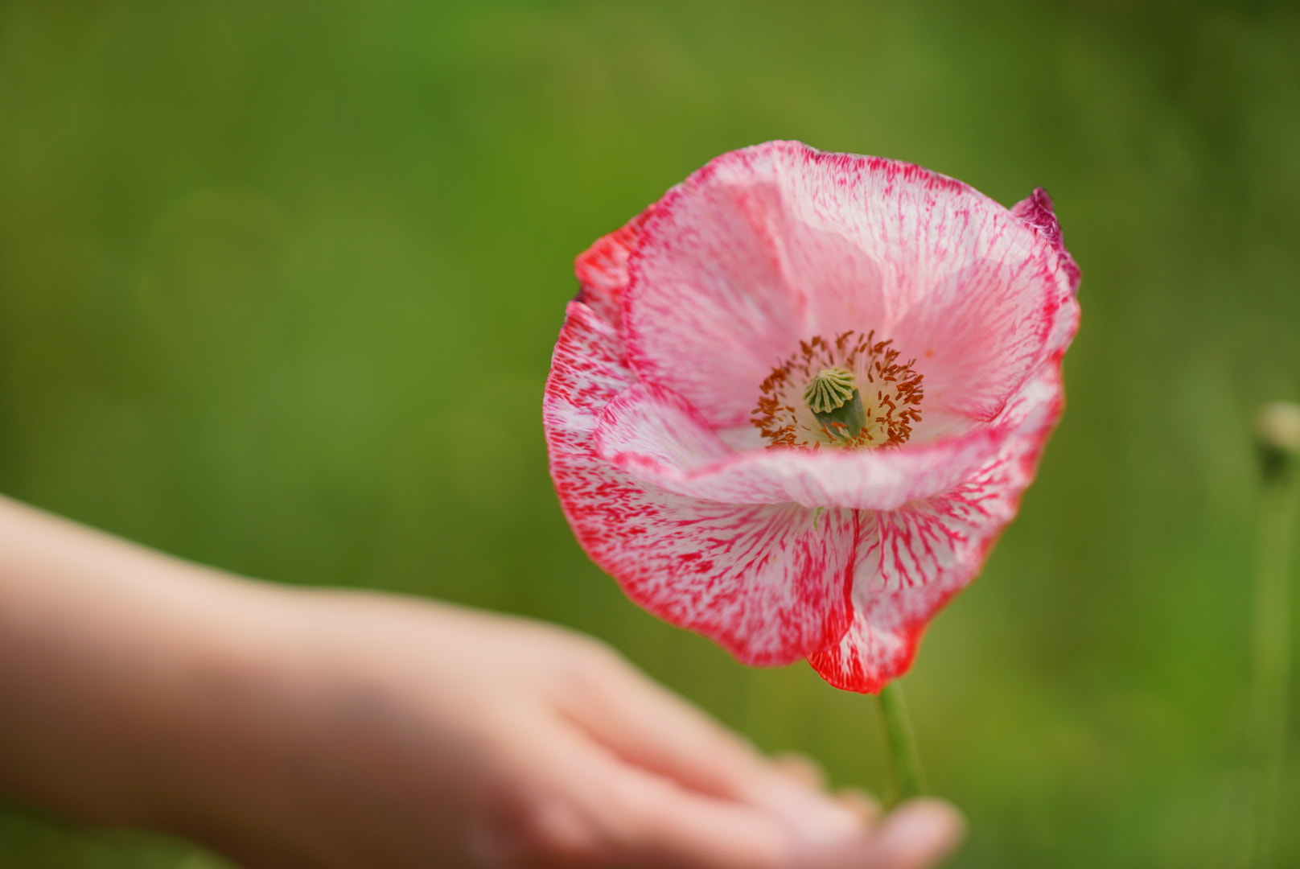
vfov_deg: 10.2
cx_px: 650
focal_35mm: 135
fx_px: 4878
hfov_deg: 15.2
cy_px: 434
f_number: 2
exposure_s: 1/3200
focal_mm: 135
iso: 100
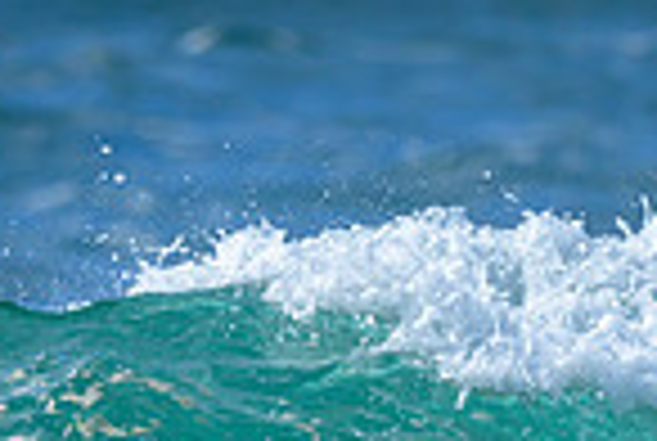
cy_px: 718
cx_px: 347
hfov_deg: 0.5
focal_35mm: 4358
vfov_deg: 0.3
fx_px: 79695
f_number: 6.3
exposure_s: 1/2000
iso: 220
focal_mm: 800
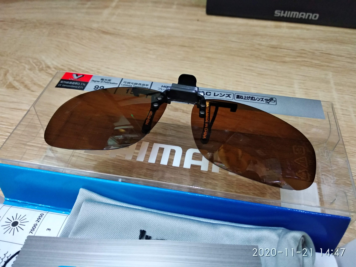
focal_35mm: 26
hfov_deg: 67.3
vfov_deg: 53.1
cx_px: 178
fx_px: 267
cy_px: 134
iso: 1600
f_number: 2.2
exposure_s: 1/25
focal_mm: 3.81
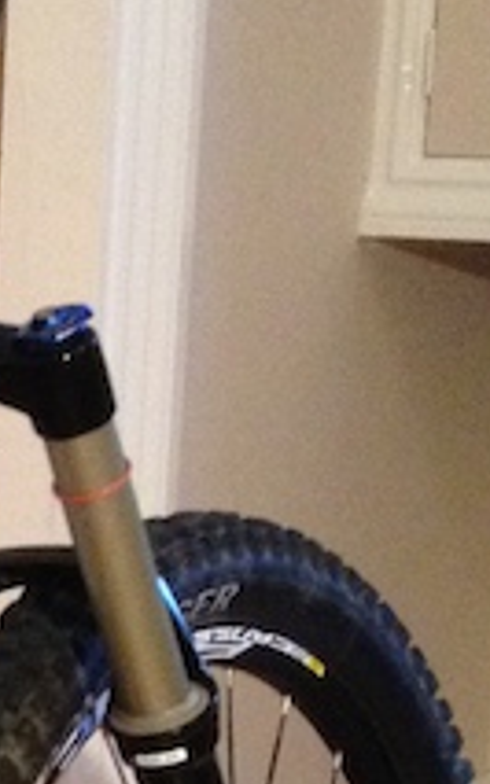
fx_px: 3806
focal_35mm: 178
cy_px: 843
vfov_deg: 11.6
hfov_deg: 6.9
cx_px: -693
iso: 320
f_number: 2.4
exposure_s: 1/20
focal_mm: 4.28
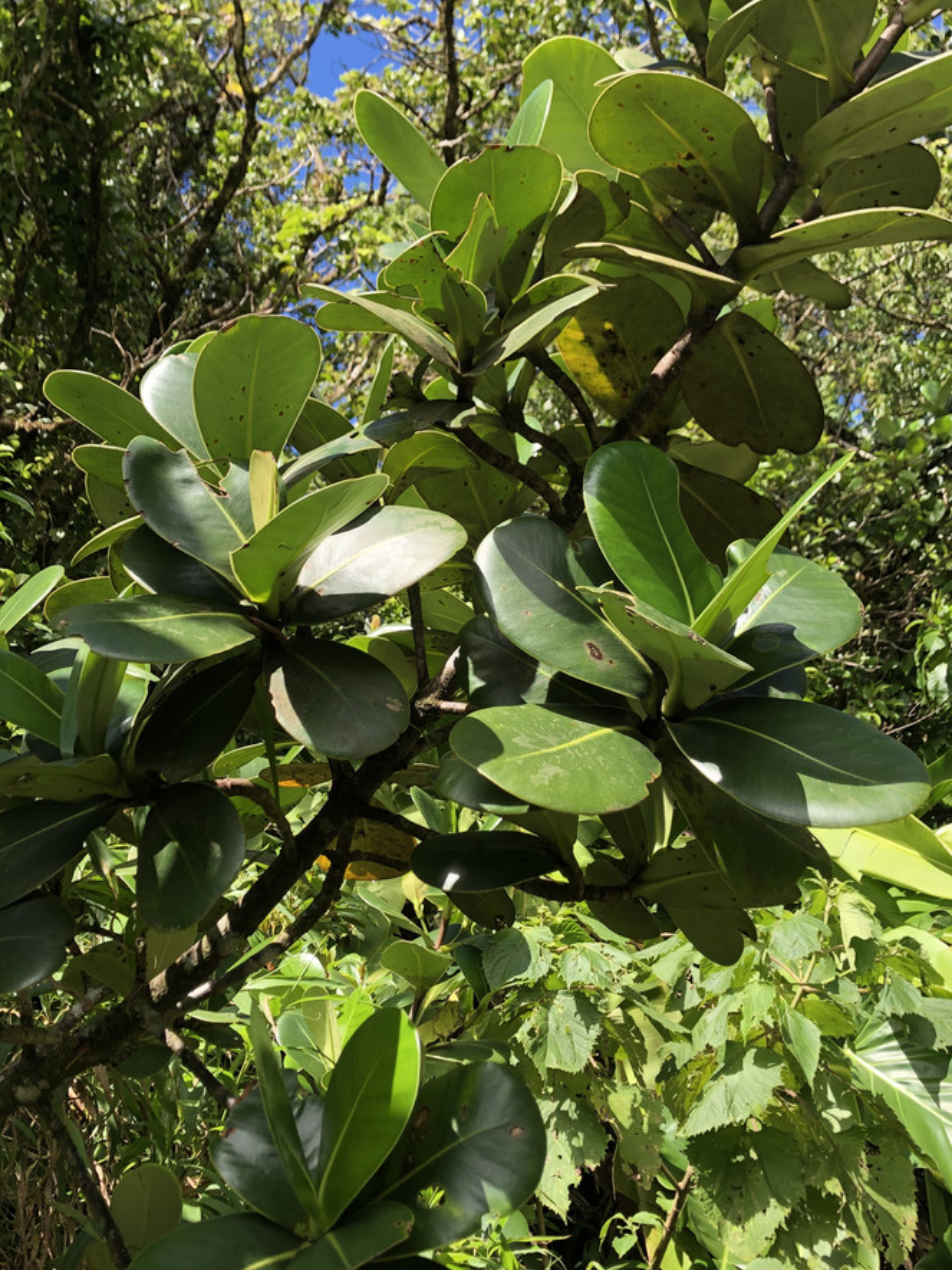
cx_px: 491
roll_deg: -1.9
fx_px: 1393
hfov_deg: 37.7
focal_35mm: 38
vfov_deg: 49.0
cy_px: 608
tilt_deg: +15.9
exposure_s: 1/495
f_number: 1.8
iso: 20
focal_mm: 4
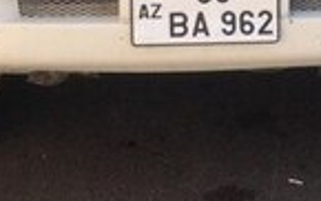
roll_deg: -1.4
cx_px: 292
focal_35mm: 169
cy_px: -112
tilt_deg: -16.2
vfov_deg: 7.6
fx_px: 1480
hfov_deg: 12.3
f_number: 2.4
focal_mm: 4.28
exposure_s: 1/502
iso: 50
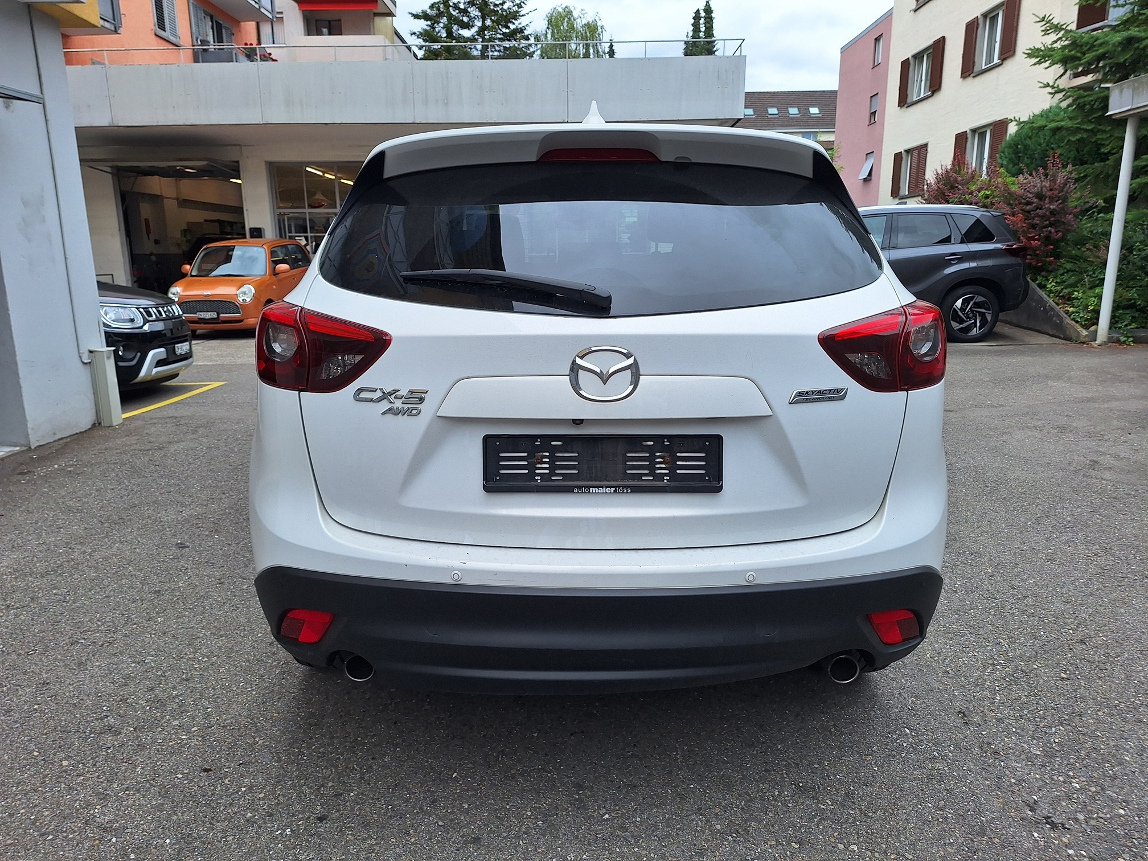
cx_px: 574
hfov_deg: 73.9
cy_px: 430
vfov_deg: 58.9
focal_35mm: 23
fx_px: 763
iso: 40
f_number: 1.8
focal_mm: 5.54
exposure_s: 1/786
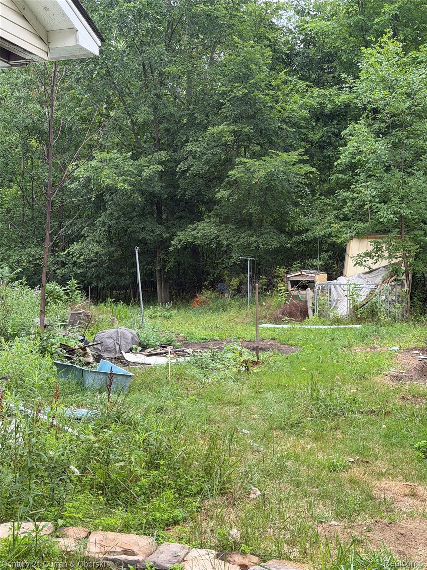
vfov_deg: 39.7
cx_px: 214
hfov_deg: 30.3
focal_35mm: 48
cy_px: 285
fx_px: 789
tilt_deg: -1.5
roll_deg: -0.2
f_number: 1.78
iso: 80
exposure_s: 1/574
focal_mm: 6.76
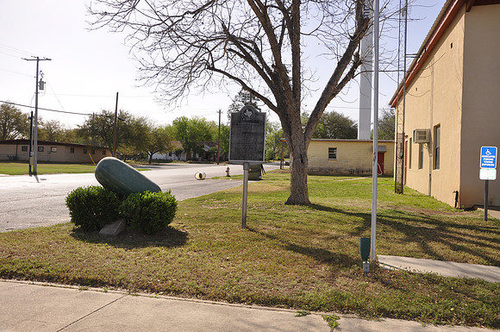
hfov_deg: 59.6
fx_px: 437
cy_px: 166
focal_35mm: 32
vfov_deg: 41.6
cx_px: 250
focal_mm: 21
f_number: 8
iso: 200
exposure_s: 1/200
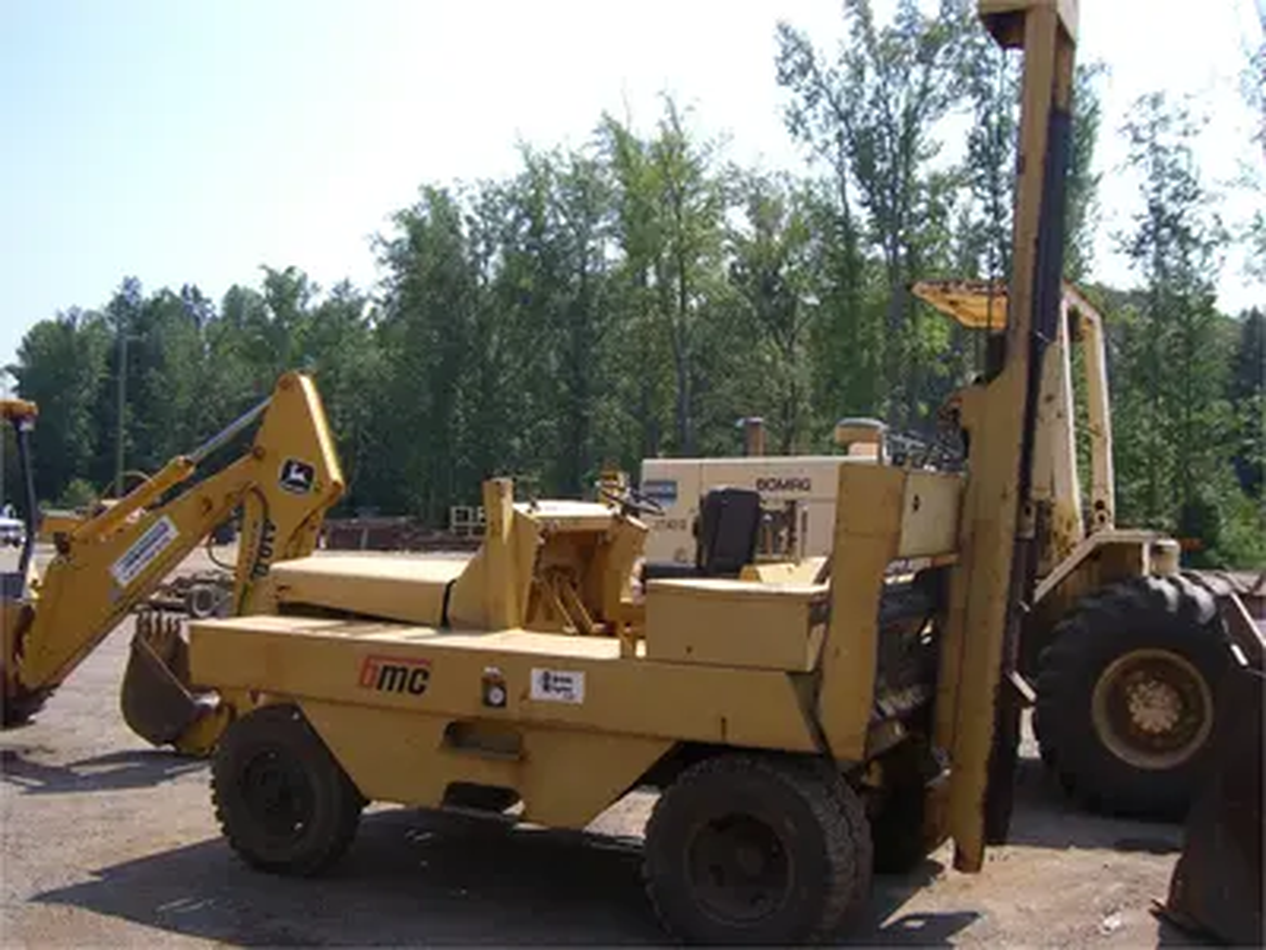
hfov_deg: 49.0
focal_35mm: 38
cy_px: 475
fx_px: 1390
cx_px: 633
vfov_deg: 37.7
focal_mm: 6.2
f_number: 4.3
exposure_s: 1/400
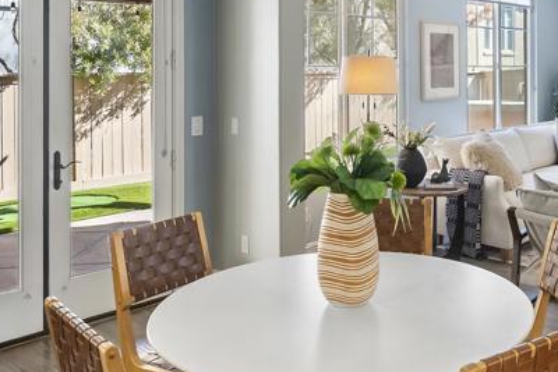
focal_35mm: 41
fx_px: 636
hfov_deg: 46.1
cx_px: 402
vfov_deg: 31.9
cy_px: 79
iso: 500
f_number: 8
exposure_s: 1/8
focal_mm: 16
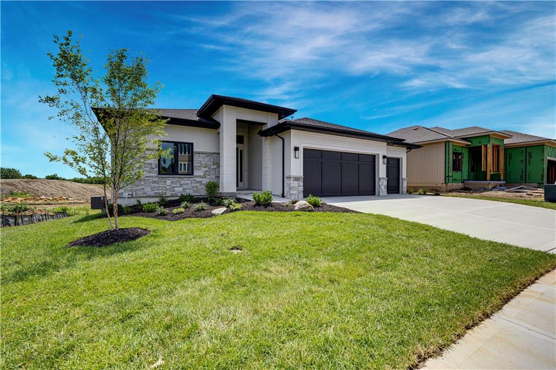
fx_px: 239
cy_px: 185
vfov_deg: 75.5
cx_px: 278
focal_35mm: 16
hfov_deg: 98.6
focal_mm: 15.5
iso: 100
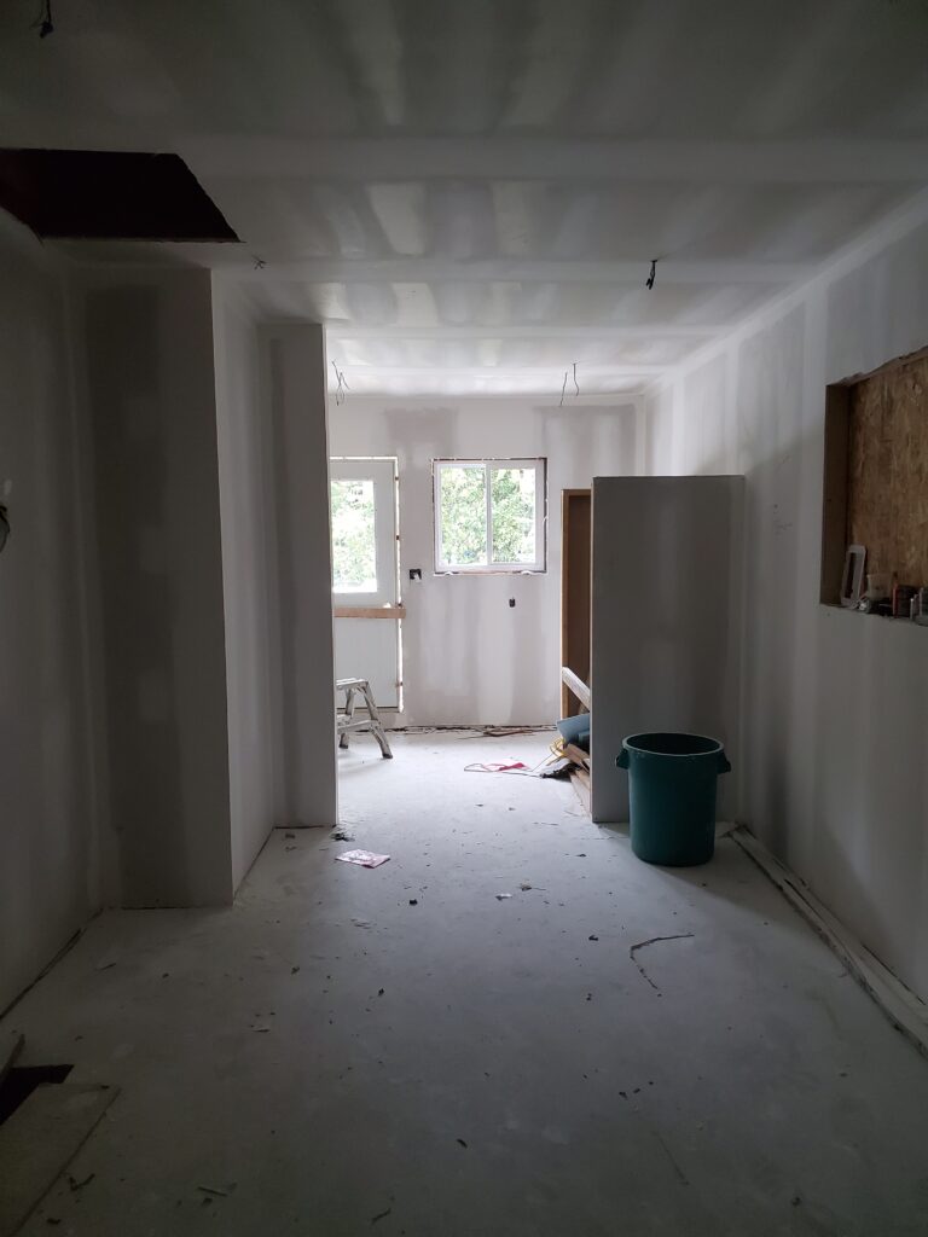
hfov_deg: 53.1
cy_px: 618
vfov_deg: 67.3
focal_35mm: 26
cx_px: 464
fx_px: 929
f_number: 2.4
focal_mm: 4.3
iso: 400
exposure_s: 1/40
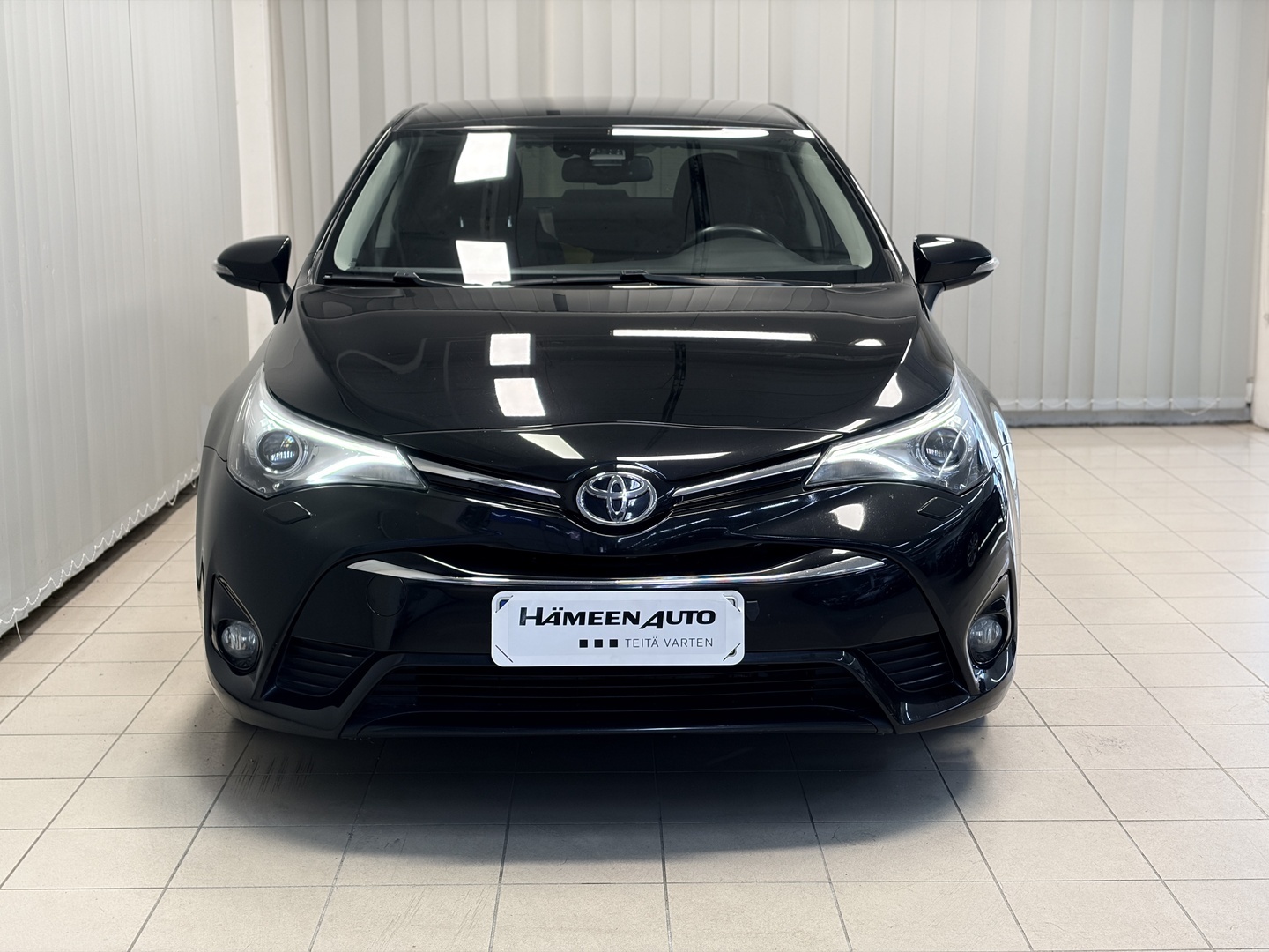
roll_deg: +0.6
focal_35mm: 52
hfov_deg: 36.8
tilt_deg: -11.6
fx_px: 1906
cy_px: 476
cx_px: 634
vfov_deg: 28.0
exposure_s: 1/98
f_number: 1.6
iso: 100
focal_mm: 5.96
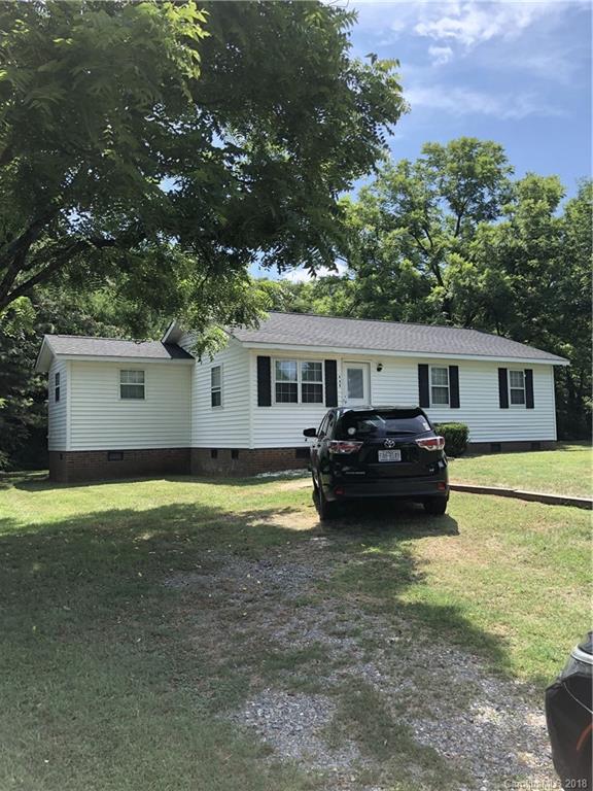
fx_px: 662
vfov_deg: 61.7
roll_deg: +1.2
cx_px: 296
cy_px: 396
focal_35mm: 29
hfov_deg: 48.2
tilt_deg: +0.9
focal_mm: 3.99
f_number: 1.8
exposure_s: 1/639
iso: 20
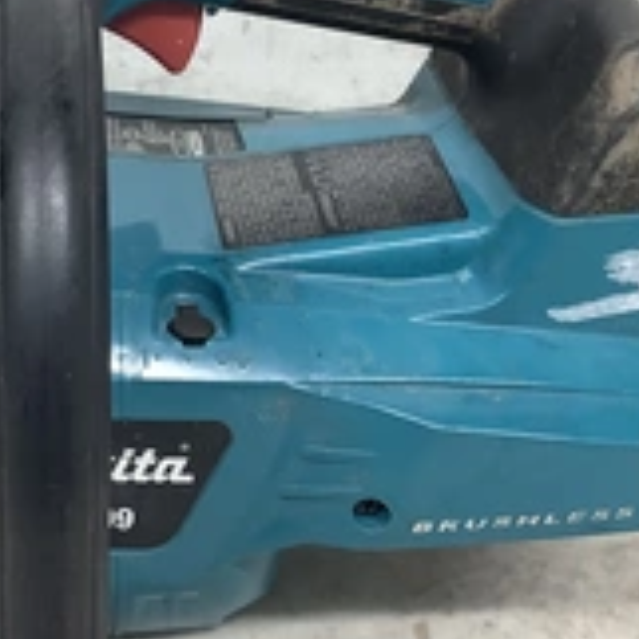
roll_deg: +0.2
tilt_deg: -29.0
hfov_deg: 25.2
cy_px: 254
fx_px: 1420
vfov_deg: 25.3
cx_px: 214
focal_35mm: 68
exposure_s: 1/60
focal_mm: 3.3
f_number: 2.4
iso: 64
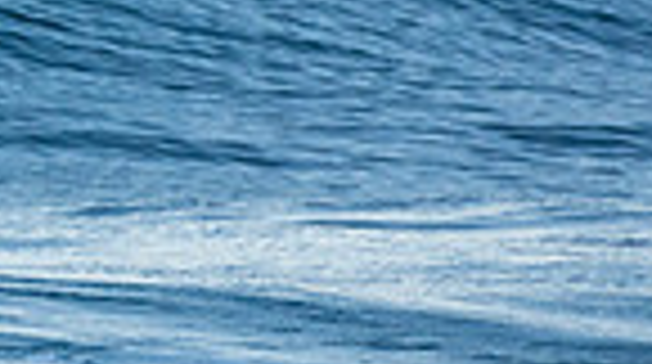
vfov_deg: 0.4
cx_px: -535
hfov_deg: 0.7
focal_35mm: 3154
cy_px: -267
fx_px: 54438
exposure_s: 1/1250
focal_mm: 500
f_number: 5.6
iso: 900
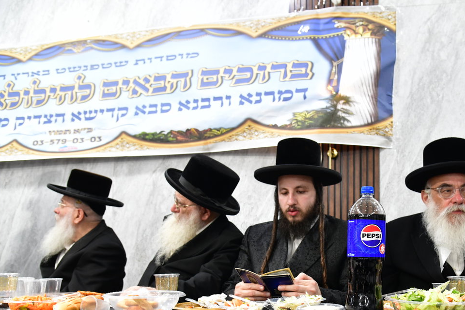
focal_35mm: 35
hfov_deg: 52.9
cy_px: 209
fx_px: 452
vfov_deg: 37.4
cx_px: 326
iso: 2000
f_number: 5.6
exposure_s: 1/100
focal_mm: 24
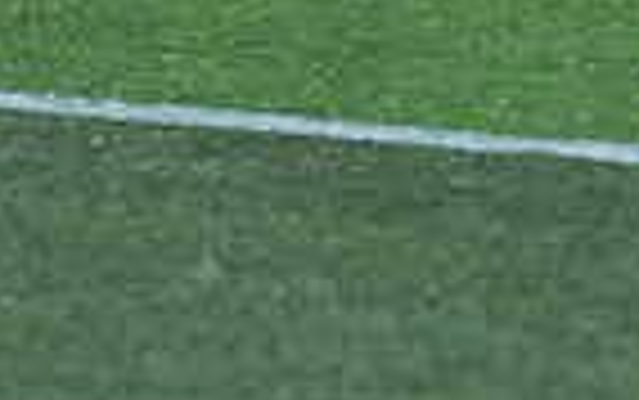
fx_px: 20339
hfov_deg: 1.8
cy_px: -827
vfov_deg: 1.1
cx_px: 562
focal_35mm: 1167
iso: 6400
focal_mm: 280
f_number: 5.6
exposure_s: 1/200
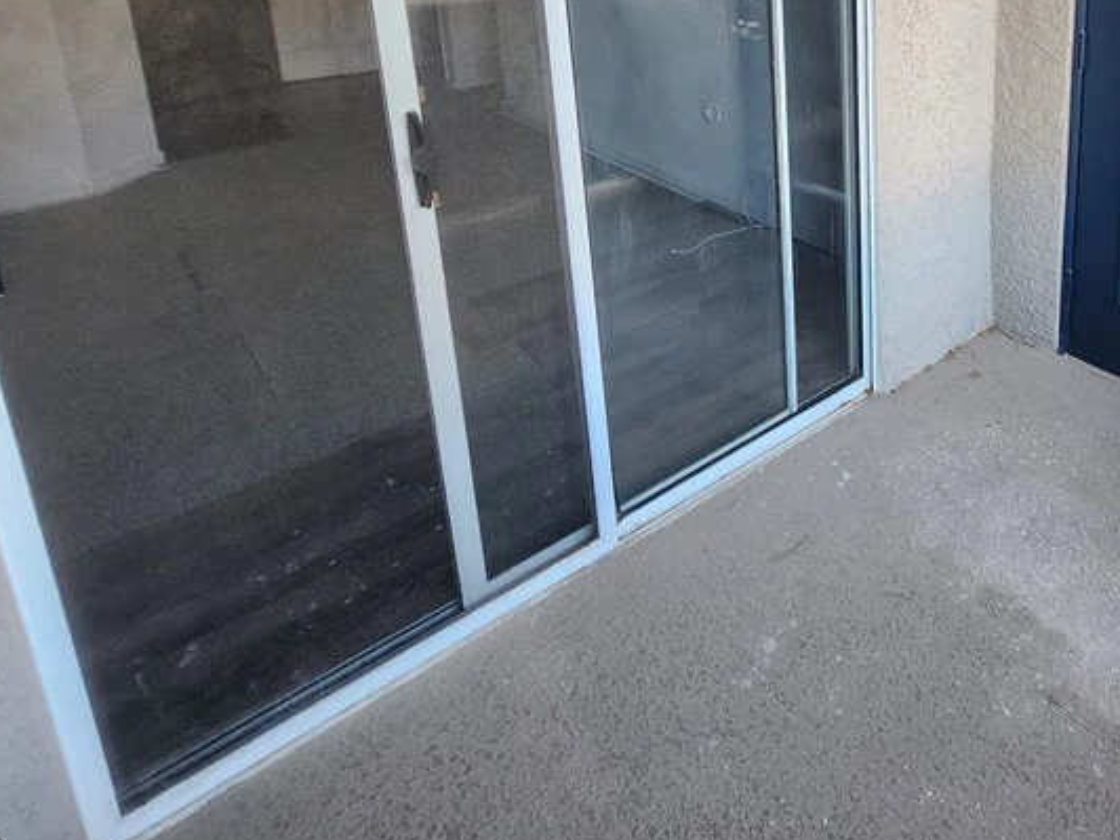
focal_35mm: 25
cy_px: 78
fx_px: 809
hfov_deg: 64.9
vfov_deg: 48.8
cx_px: 851
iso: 125
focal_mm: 1.74
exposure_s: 1/60
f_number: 2.2
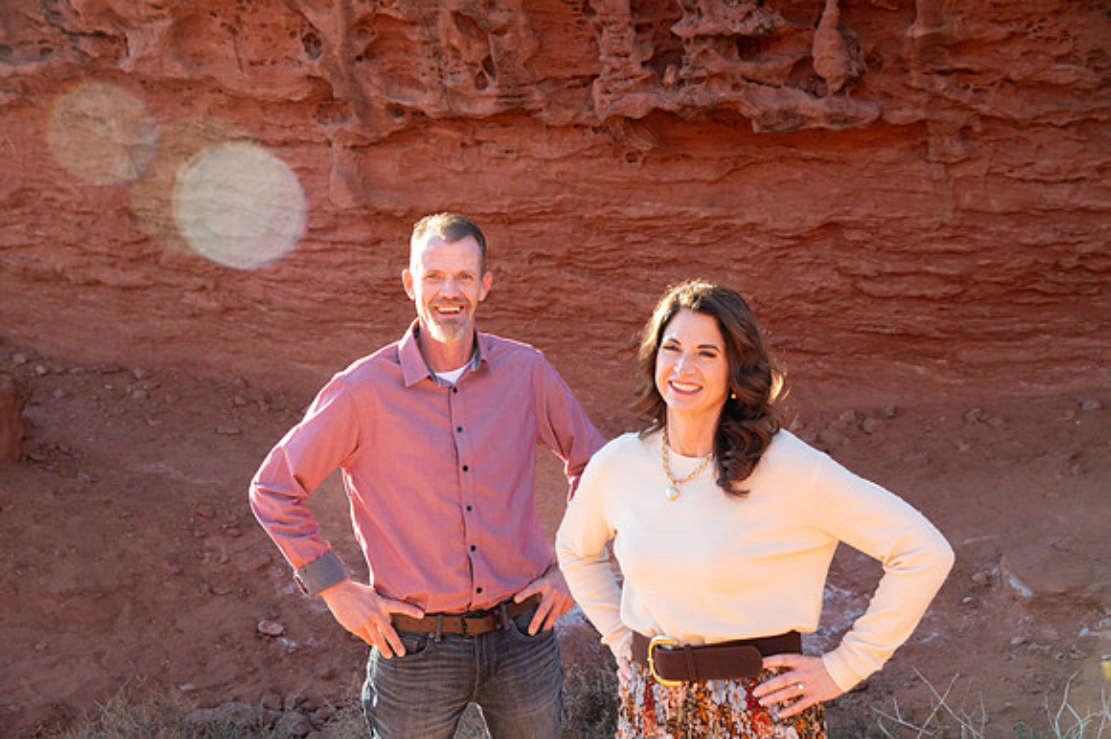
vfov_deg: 21.9
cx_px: 556
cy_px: 370
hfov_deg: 32.4
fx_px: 1912
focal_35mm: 62
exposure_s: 1/125
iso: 400
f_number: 6.3
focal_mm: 62
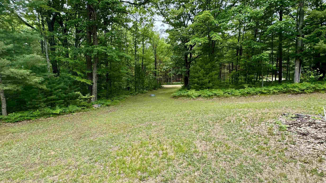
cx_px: 161
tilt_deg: -8.0
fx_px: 147
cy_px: 93
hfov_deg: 95.9
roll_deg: -0.3
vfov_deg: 63.9
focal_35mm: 17
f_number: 2.2
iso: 40
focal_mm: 2.22
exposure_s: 1/290
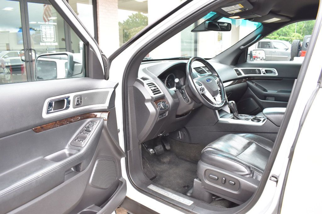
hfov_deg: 67.4
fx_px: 241
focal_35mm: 27
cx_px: 161
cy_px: 107
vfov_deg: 47.9
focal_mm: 18
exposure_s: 1/125
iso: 640
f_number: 5.6
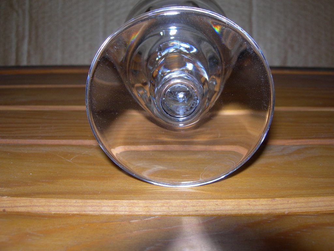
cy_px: 126
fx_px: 367
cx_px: 167
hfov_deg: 49.0
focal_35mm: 38
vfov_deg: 37.7
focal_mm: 7.8
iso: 50
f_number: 4.8
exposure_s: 1/60.1
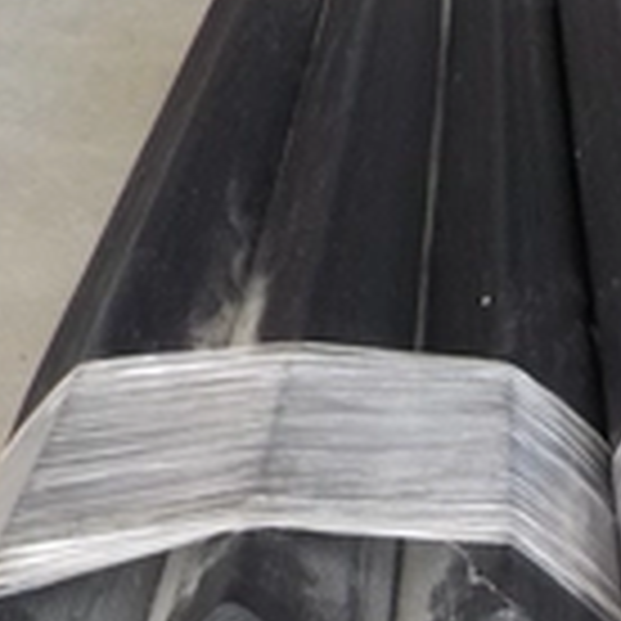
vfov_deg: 22.0
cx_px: 756
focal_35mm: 77
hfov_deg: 20.9
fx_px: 1563
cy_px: 540
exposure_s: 1/125
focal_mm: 4.1
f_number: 3.3
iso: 125
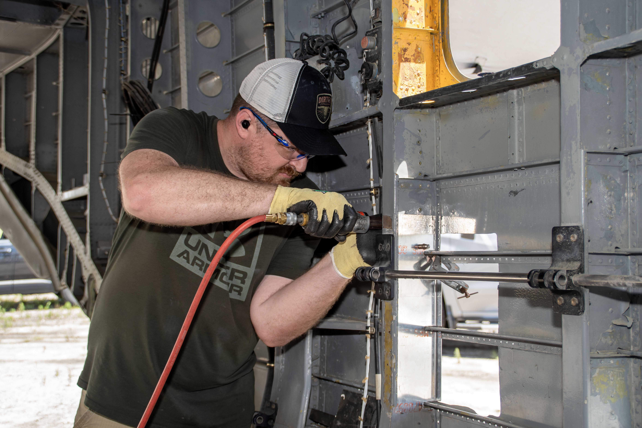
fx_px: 856
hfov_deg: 41.1
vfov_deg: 28.1
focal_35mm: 48
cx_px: 321
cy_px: 214
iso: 160
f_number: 5
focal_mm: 32
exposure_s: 1/100
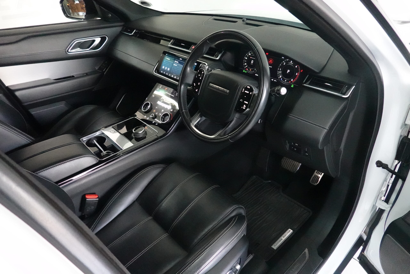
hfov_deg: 73.7
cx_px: 205
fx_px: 273
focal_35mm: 24
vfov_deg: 53.1
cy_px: 137
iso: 6400
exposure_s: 1/200
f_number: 2.8
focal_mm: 9
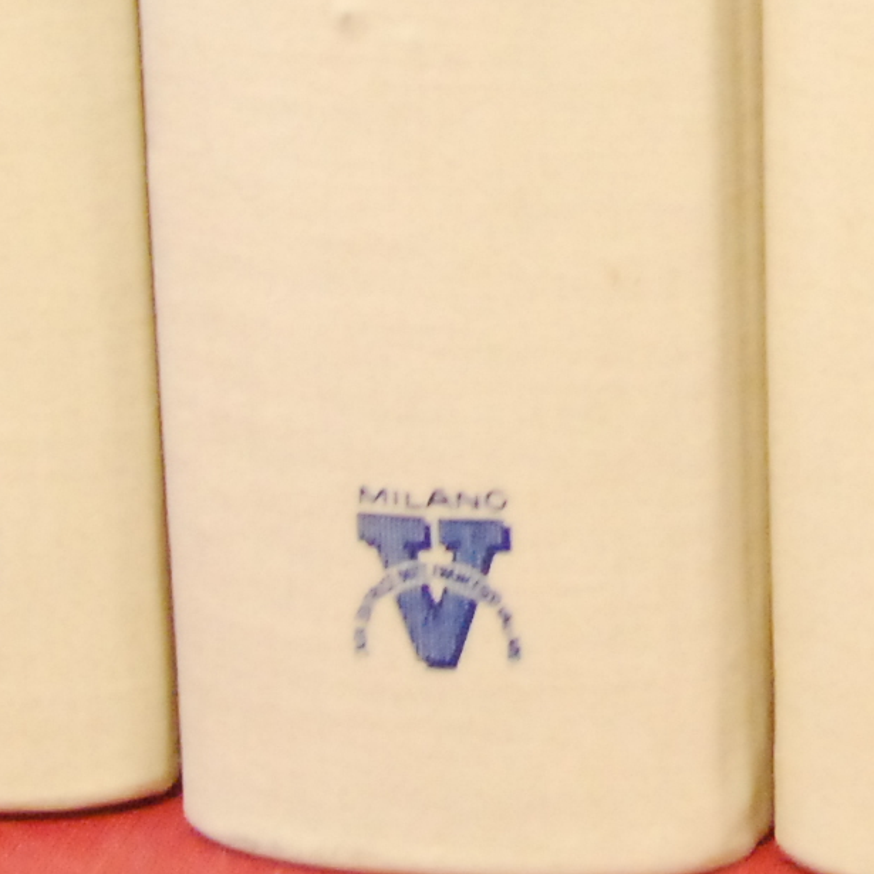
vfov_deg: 8.1
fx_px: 5970
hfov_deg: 8.2
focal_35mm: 209
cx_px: 1255
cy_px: -600
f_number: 5.6
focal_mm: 26
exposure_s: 1/60
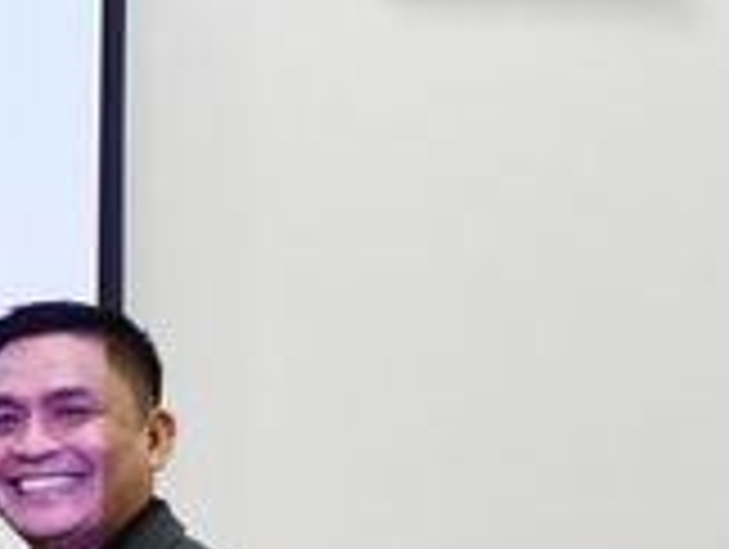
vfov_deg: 5.4
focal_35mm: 273
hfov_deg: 6.7
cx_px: -1300
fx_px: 5758
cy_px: 560
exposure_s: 1/125
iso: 2000
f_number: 4
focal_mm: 30
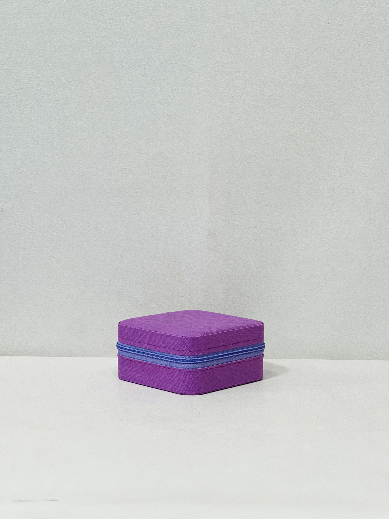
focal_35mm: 77
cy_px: 260
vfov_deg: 25.3
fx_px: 1154
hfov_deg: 19.1
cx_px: 194
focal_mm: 9
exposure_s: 1/100
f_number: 2.8
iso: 200
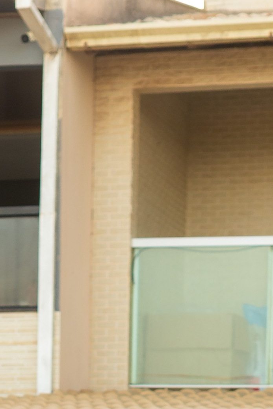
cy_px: 751
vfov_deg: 10.4
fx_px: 2104
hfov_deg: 7.4
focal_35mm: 185
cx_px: 31
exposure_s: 1/320
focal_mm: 50
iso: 250
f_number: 3.2
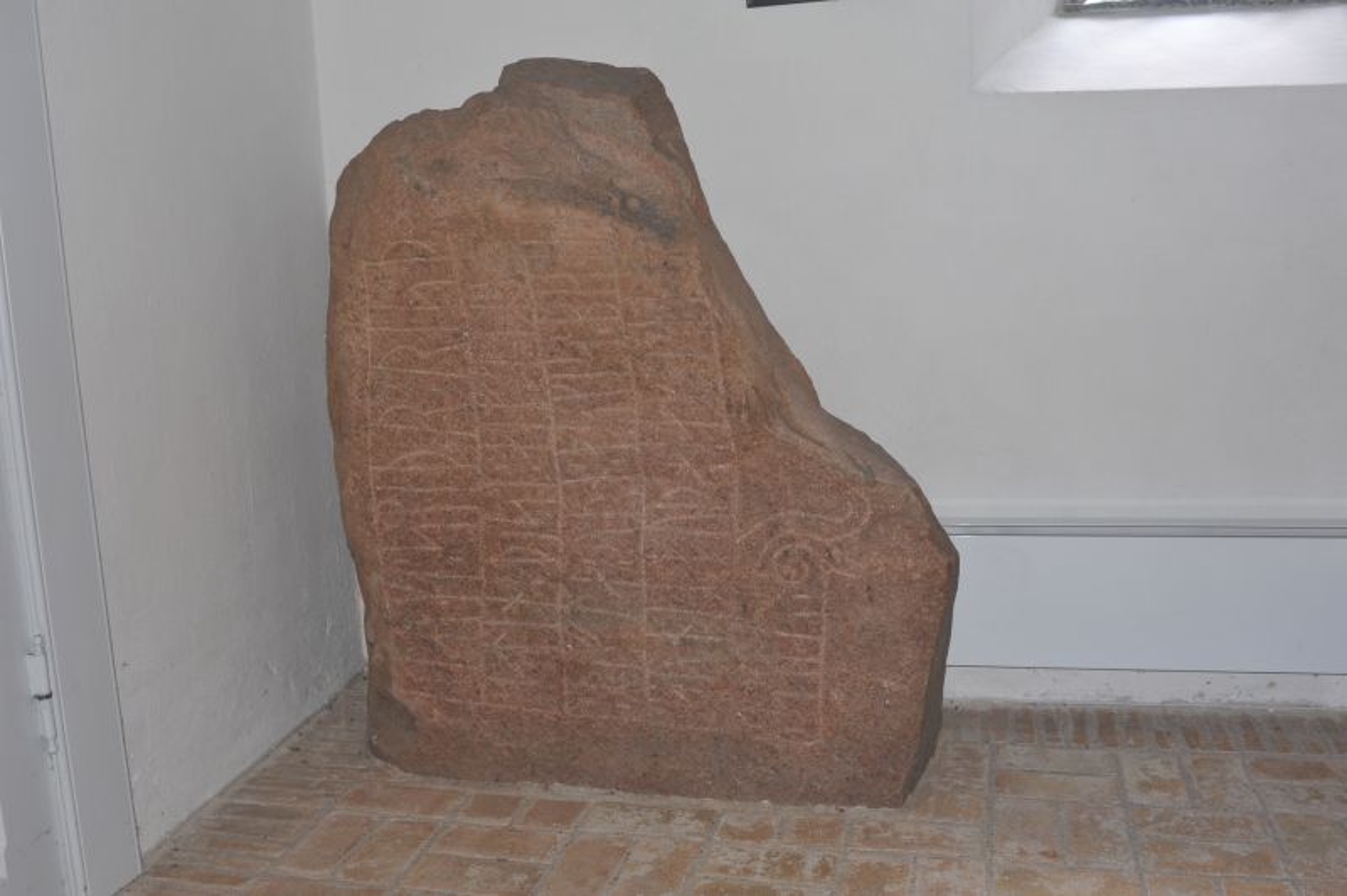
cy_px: 448
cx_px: 674
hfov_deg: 54.5
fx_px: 1308
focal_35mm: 35
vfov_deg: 37.8
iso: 800
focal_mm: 35
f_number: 7.1
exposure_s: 1/60
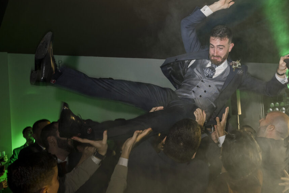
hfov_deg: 46.2
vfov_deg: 31.9
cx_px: 167
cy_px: 99
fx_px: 337
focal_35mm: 42
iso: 1600
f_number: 8
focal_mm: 35
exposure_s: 1/80
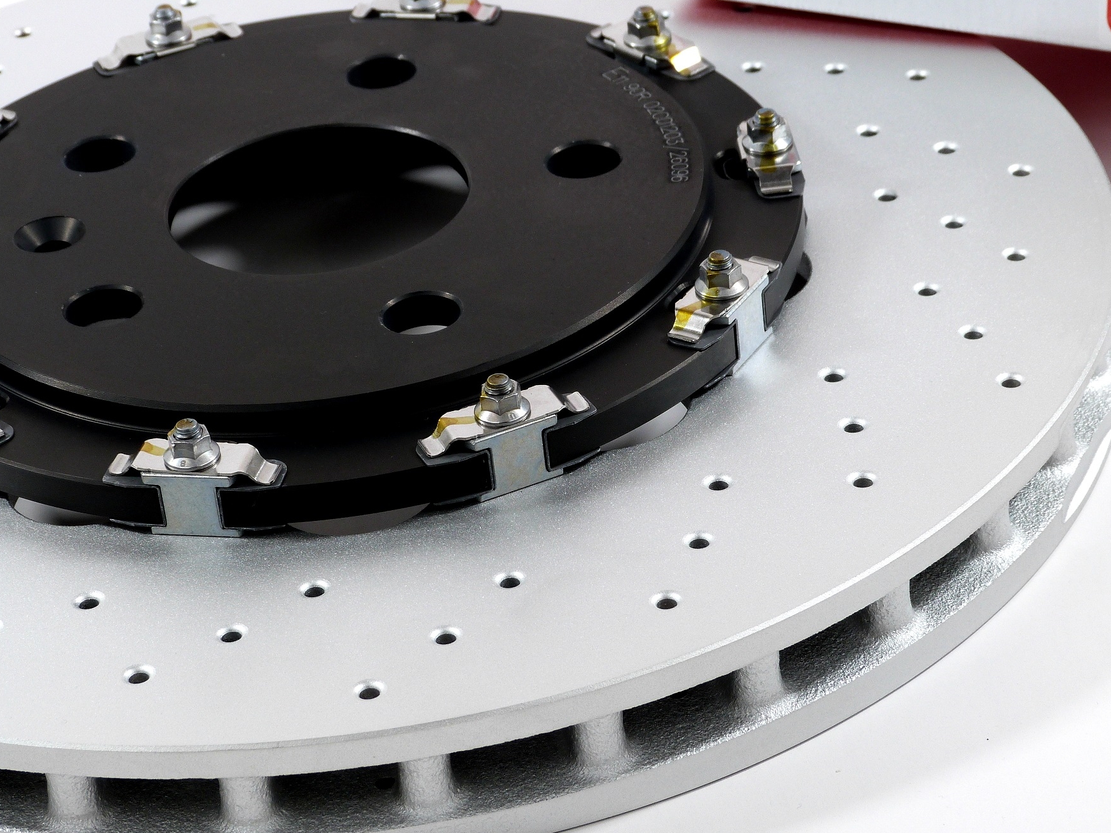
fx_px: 3563
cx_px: 609
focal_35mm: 111
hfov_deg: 17.7
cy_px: 471
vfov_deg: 13.3
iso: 100
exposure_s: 1/125
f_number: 4
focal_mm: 17.5
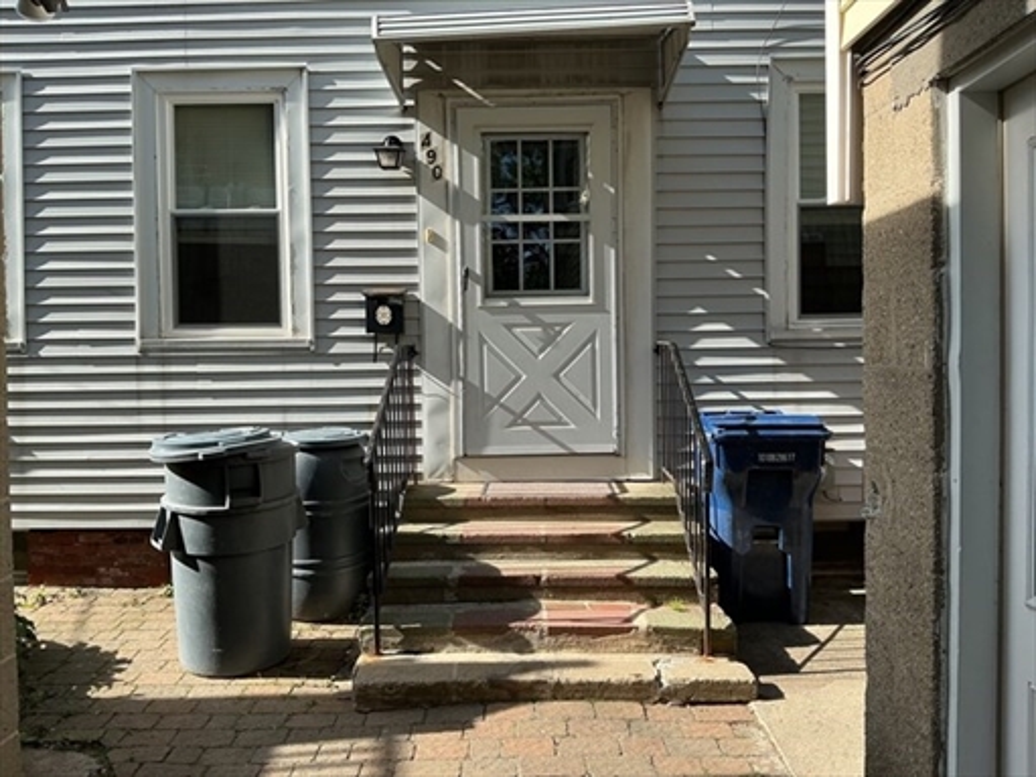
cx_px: 518
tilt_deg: -1.9
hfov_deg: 61.7
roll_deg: +1.1
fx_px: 868
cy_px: 388
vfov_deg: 48.2
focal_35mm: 29
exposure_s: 1/792
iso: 25
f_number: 1.8
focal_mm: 3
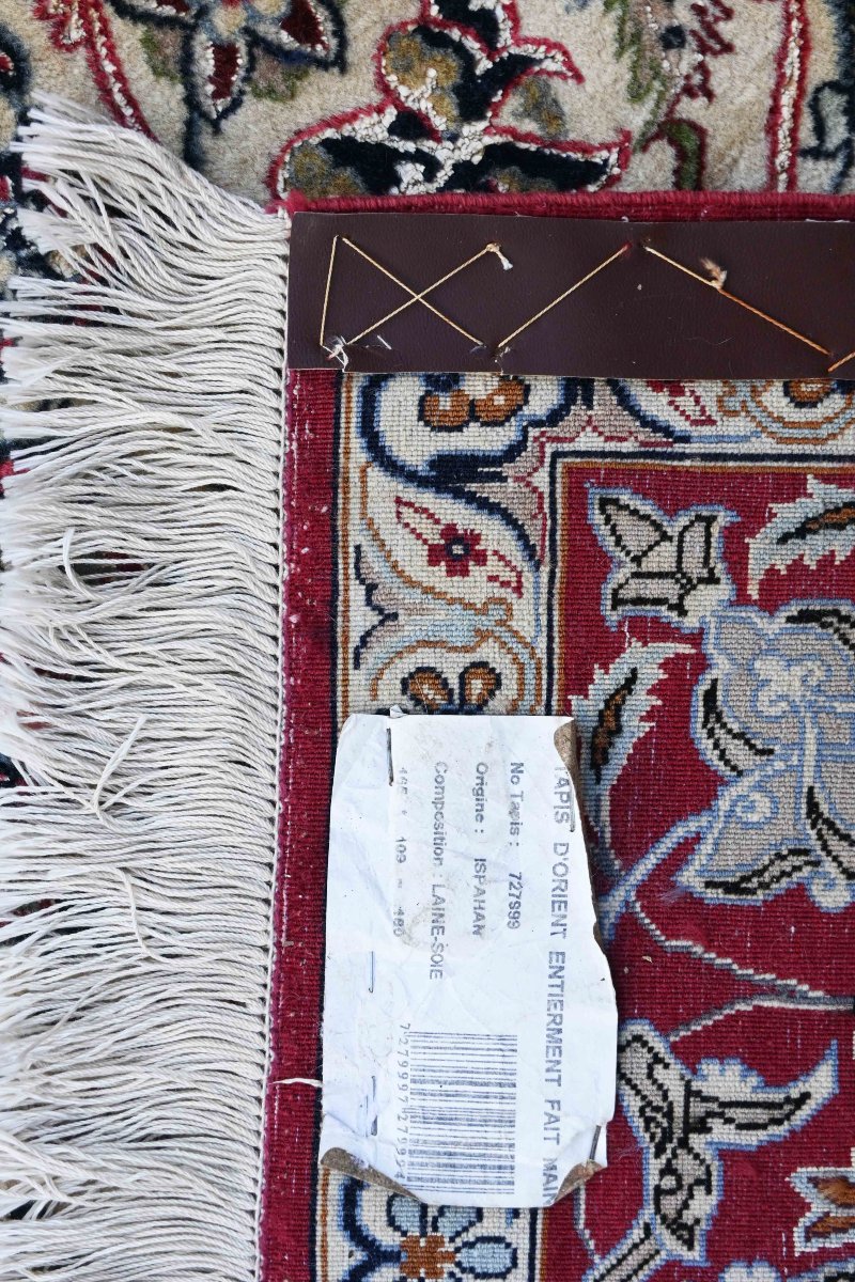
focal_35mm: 75
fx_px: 2672
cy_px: 641
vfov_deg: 27.0
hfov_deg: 18.2
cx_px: 428
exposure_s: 1/250
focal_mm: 50
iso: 400
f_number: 6.3
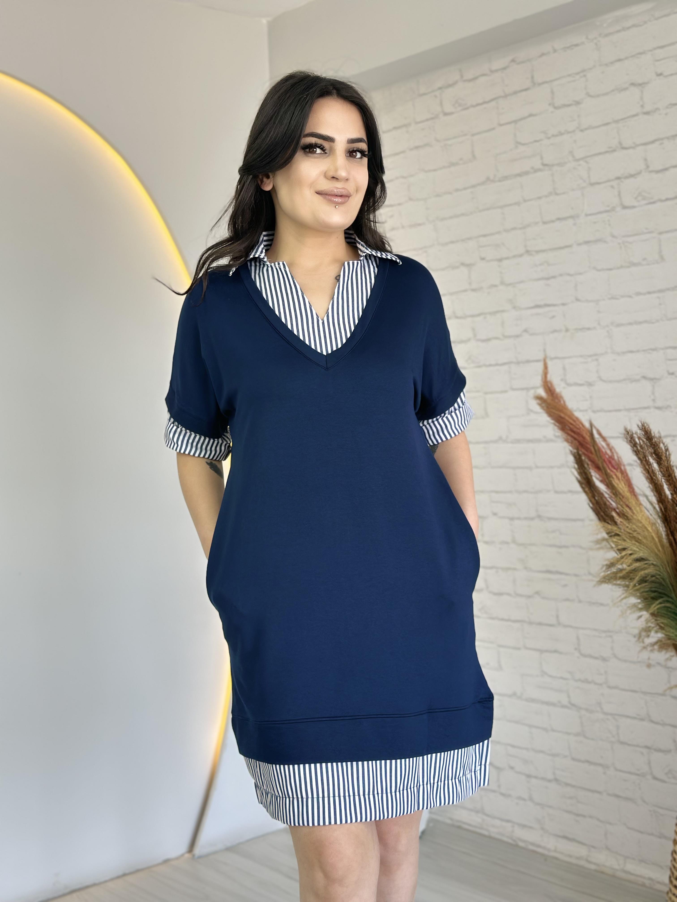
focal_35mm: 48
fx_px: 1252
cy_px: 451
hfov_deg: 30.3
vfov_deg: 39.7
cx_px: 338
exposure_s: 1/102
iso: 64
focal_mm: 6.86
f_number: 1.78
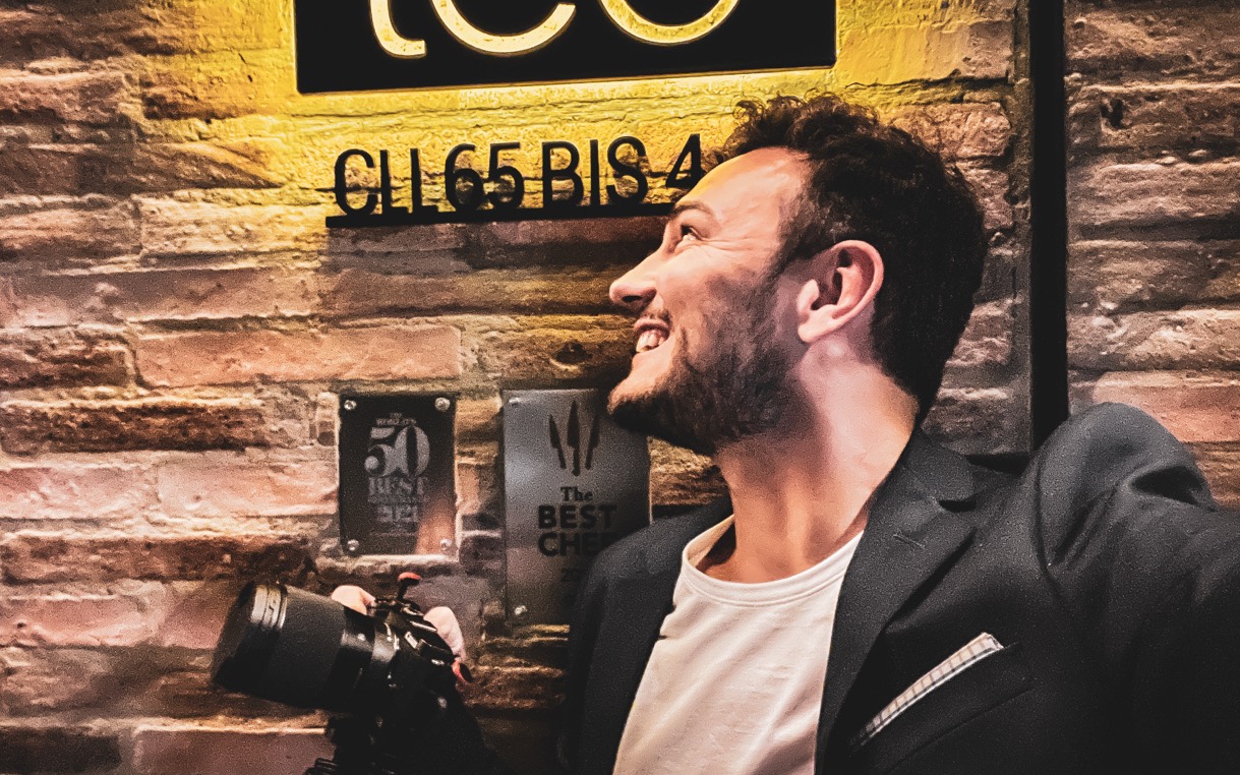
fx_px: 946
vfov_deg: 44.5
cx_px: 549
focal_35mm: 28
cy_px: 367
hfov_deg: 66.3
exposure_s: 1/15
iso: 1600
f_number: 2.2
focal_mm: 2.71
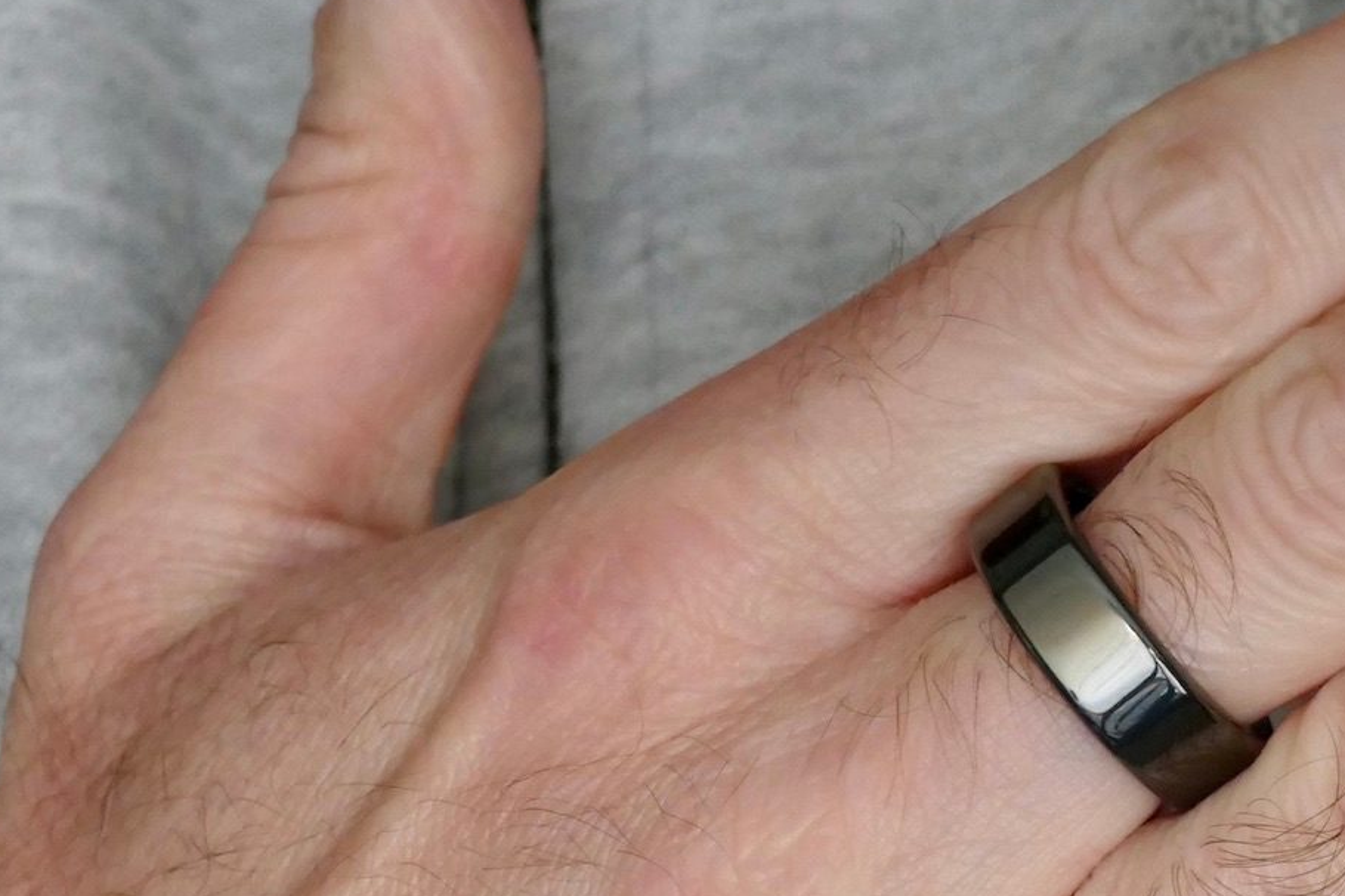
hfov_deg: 9.7
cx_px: 987
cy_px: 635
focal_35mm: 211
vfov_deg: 6.5
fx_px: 7880
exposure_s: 1/60
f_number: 4.5
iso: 1600
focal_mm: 34.91
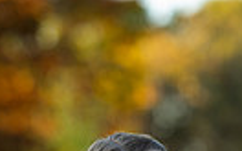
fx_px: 1949
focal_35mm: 296
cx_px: 147
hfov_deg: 7.1
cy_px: 398
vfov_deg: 4.3
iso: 160
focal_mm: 85
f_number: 2
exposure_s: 1/400
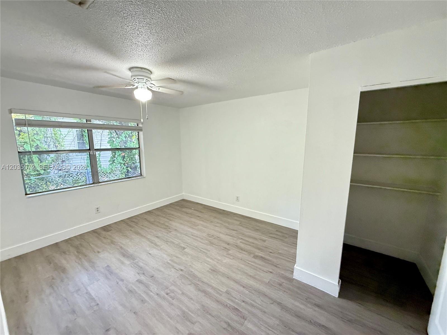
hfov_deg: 102.1
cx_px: 224
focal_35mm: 14
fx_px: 181
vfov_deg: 85.7
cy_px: 168
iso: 500
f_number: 2.2
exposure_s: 1/60
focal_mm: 2.22
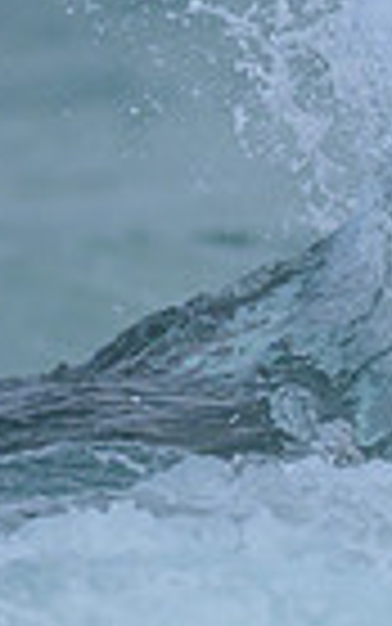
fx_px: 79487
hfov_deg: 0.3
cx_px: 1580
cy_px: 723
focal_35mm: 4655
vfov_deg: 0.5
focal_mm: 800
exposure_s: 1/2000
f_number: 6.3
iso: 200
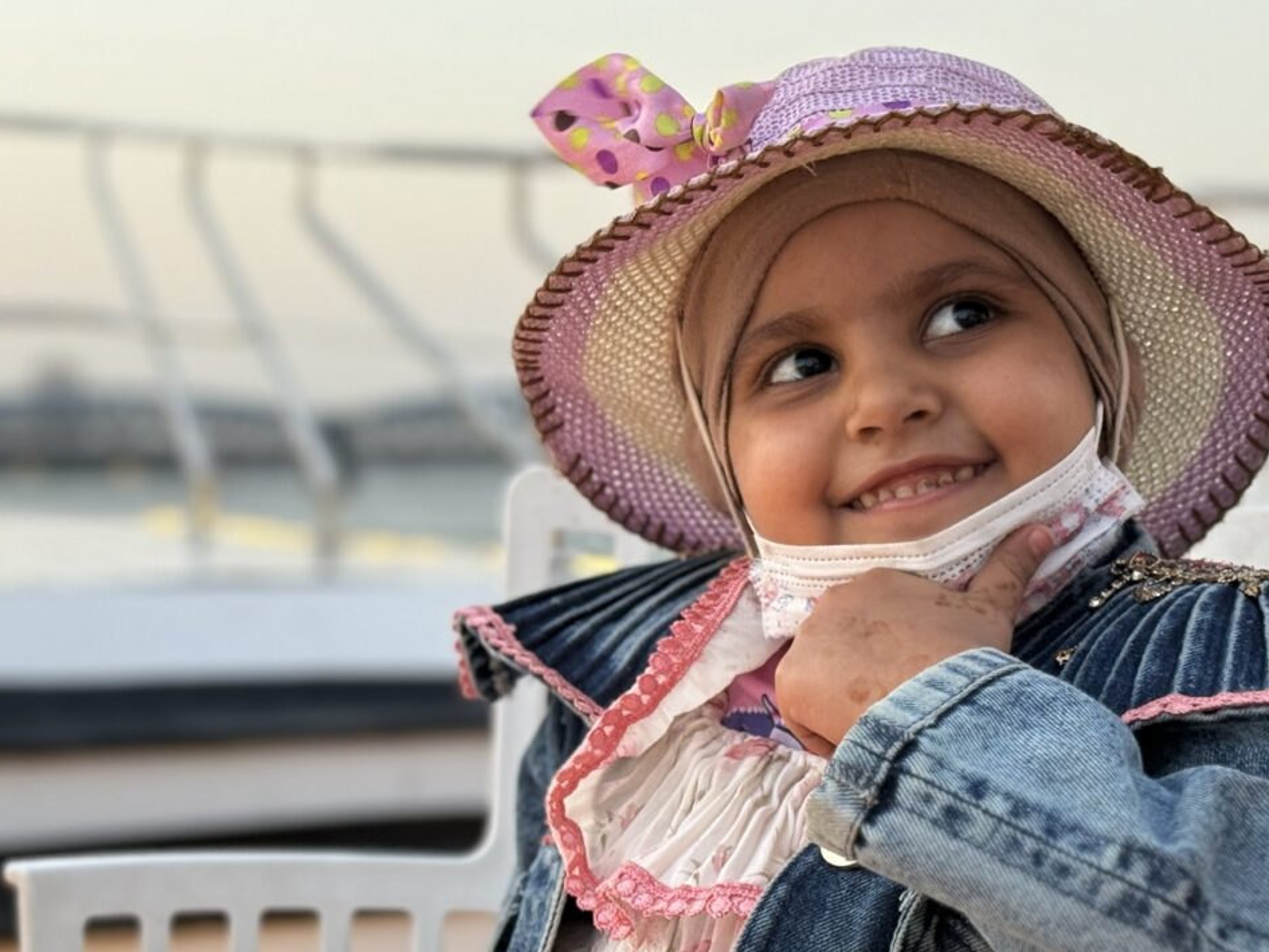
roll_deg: +0.2
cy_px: 533
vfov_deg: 18.9
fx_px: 2860
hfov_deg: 25.0
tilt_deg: +0.4
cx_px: 529
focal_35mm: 78
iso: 100
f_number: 1.78
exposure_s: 1/72
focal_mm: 6.76
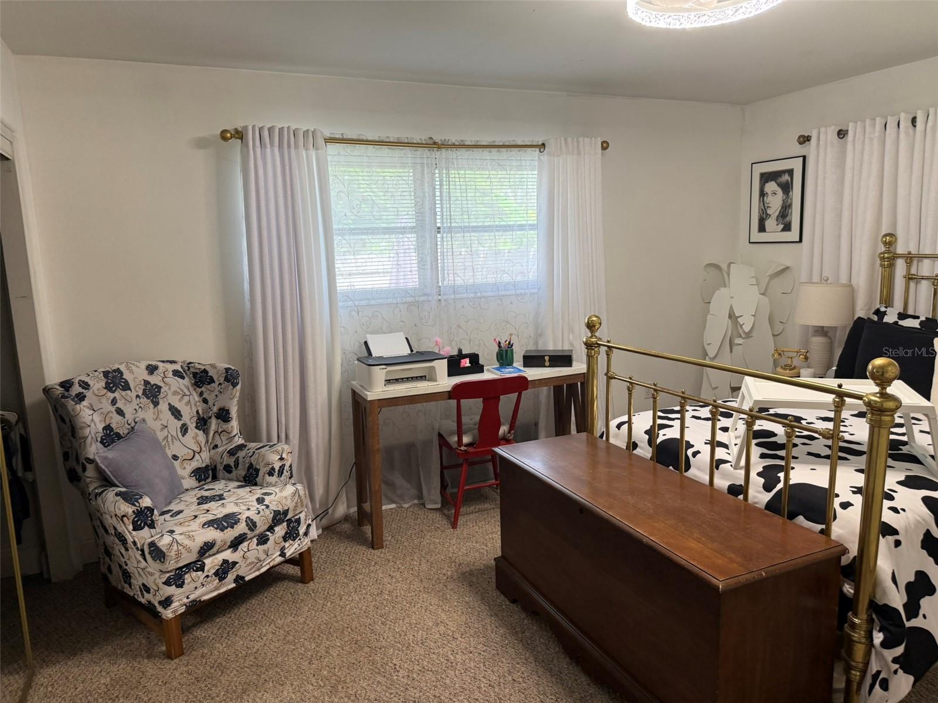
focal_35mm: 24
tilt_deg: -8.7
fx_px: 650
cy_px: 352
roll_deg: +1.7
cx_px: 469
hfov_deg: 71.6
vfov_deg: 56.8
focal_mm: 6.76
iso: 160
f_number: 1.78
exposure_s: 1/120
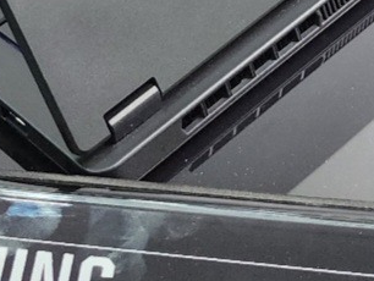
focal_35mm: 106
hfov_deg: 18.5
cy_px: -264
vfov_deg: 12.5
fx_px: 1146
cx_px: 238
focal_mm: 6.4
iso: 200
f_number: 1.8
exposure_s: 1/100
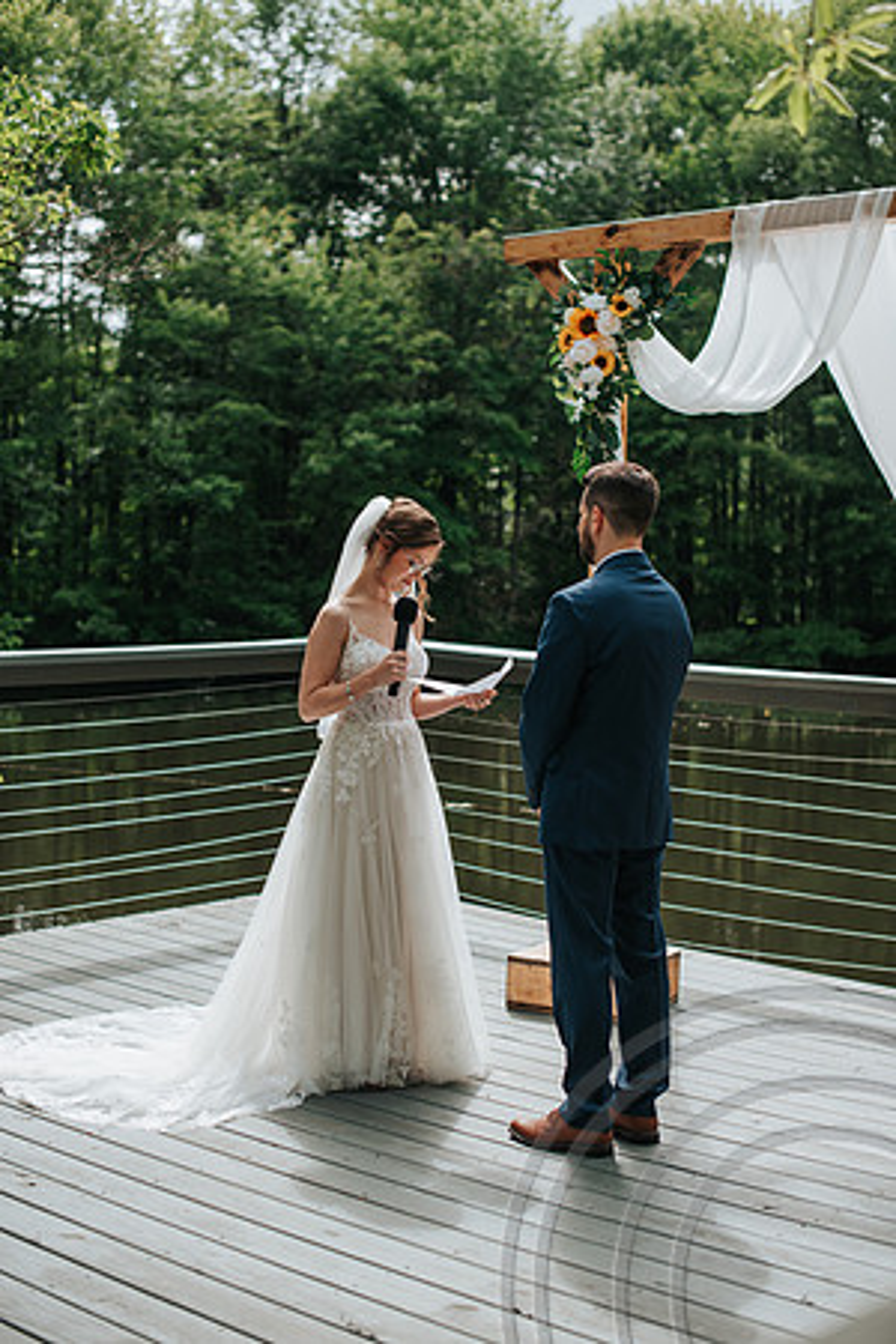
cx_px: 448
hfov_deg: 27.0
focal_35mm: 50
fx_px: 1867
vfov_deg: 39.6
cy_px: 672
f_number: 2.8
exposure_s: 1/800
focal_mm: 50
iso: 100
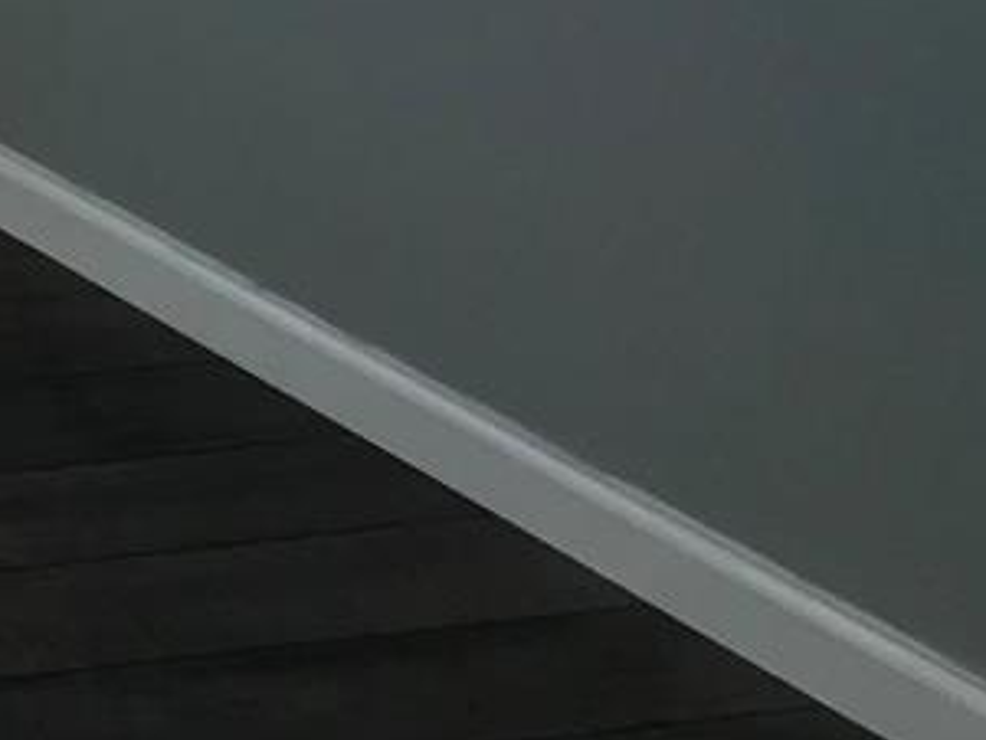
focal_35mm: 149
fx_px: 4246
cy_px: -458
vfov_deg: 9.6
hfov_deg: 11.1
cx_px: -1392
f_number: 1.8
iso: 40
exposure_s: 1/120
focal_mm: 3.99
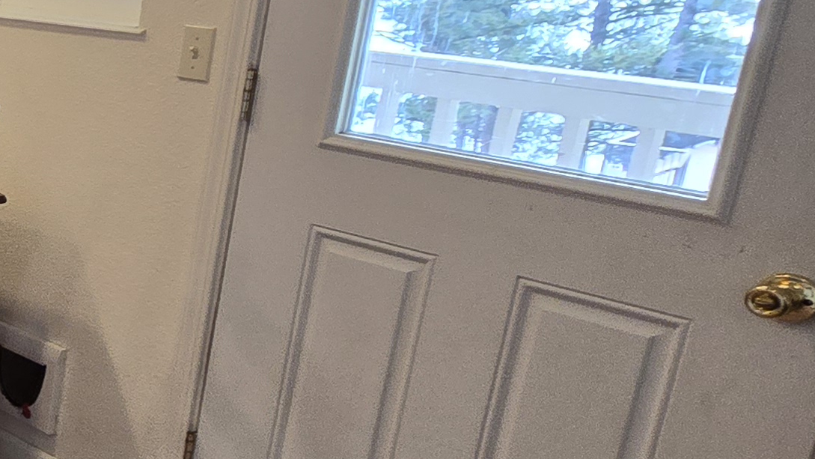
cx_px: -617
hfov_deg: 23.1
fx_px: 1124
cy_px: 215
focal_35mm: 52
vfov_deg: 23.1
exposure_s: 1/60
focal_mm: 2.2
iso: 80
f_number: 2.2
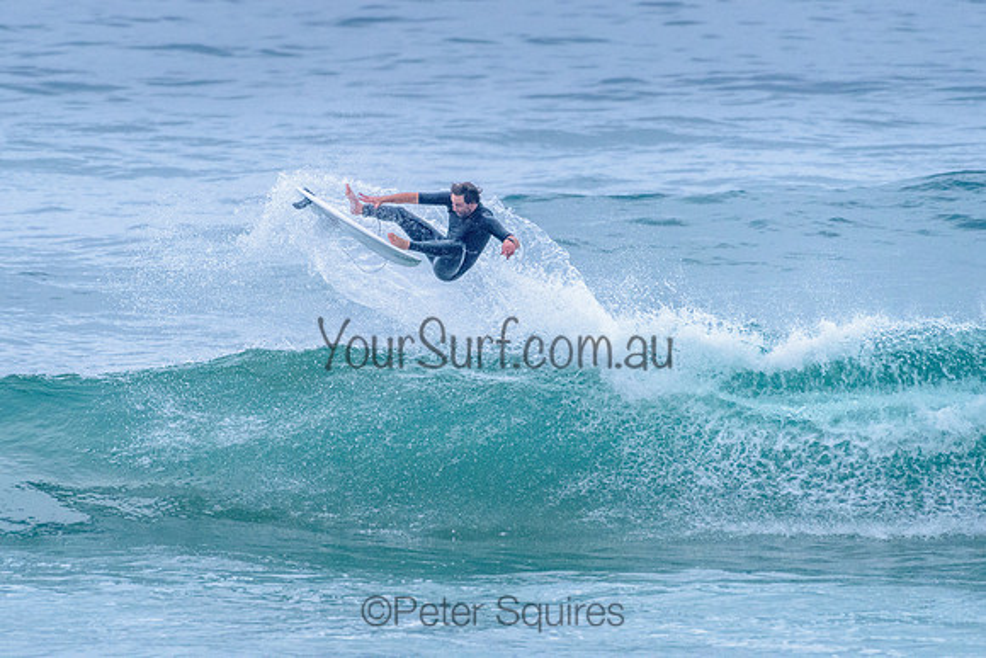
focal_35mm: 613
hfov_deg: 3.4
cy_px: 255
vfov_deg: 2.2
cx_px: 457
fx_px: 16789
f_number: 5.6
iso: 3600
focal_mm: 500
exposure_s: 1/2000
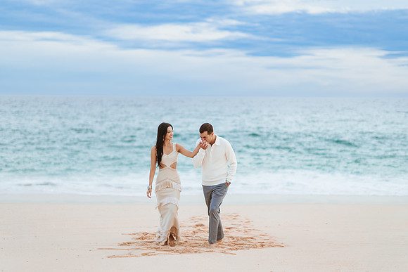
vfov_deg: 22.8
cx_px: 204
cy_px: 136
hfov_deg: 33.6
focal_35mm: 60
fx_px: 675
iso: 250
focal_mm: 58
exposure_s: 1/6400
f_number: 1.4
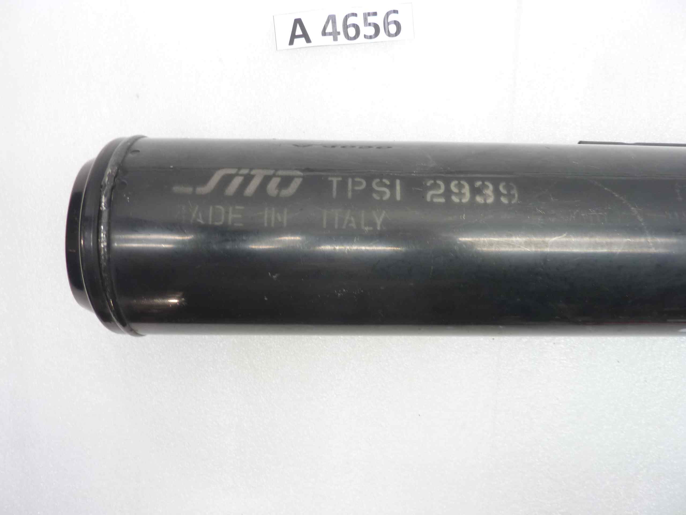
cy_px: 258
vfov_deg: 54.9
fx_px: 495
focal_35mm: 25
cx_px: 343
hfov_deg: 69.4
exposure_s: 1/8
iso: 125
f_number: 3.3
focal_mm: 4.1
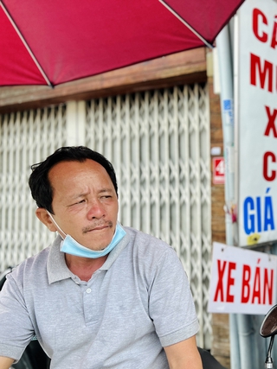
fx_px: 278
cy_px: 184
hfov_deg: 53.0
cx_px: 138
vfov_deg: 67.3
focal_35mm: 26
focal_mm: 5.7
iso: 50
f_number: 1.5
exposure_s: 1/887
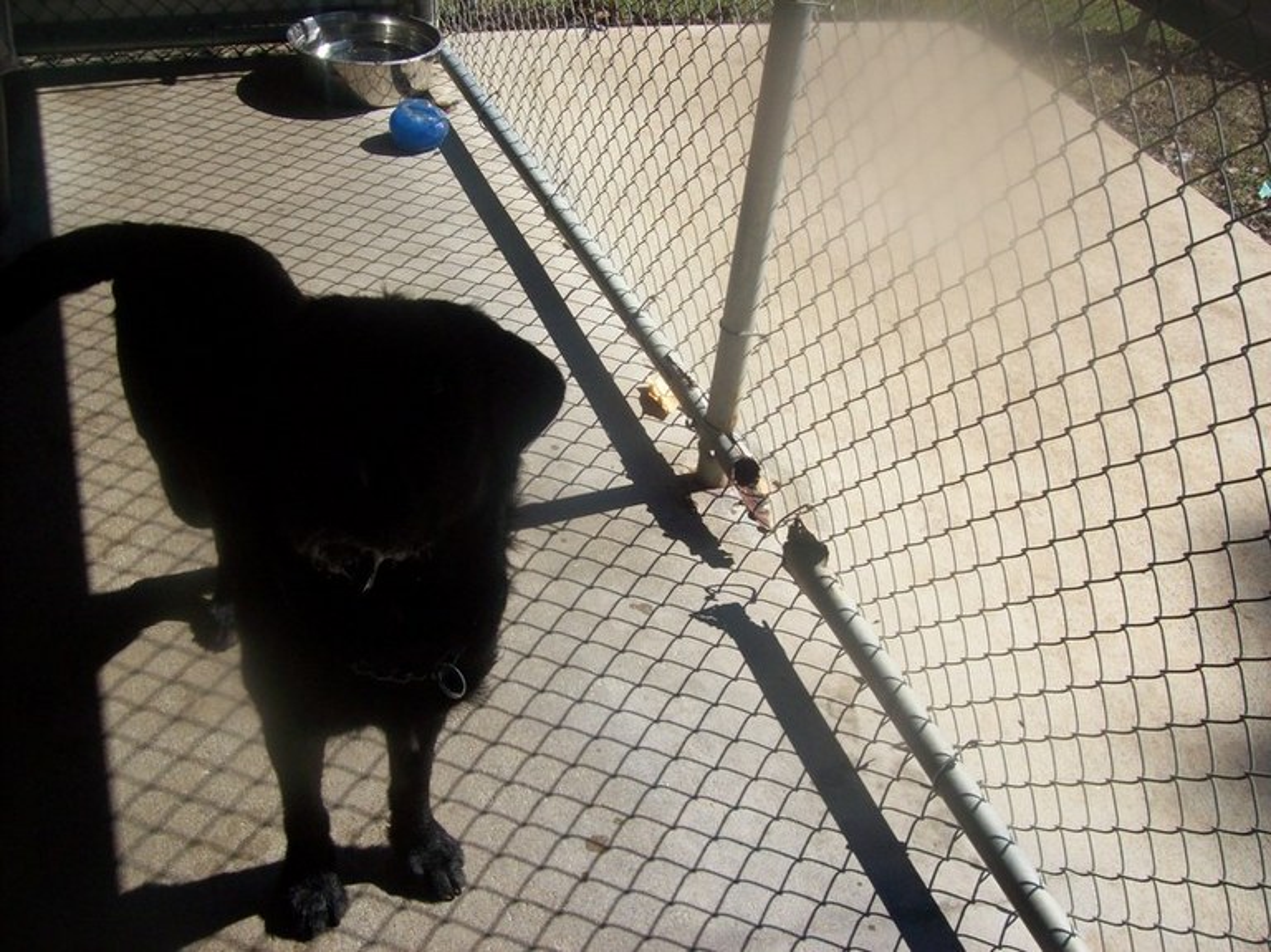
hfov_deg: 51.4
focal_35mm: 36
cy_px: 476
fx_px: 1321
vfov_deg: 39.6
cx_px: 636
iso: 80
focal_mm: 6
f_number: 4.8
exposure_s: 1/499
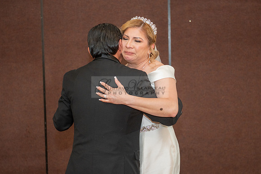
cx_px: 130
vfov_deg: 15.8
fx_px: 628
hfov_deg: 23.5
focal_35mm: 87
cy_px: 108
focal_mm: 70
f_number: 3.5
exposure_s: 1/125
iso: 800
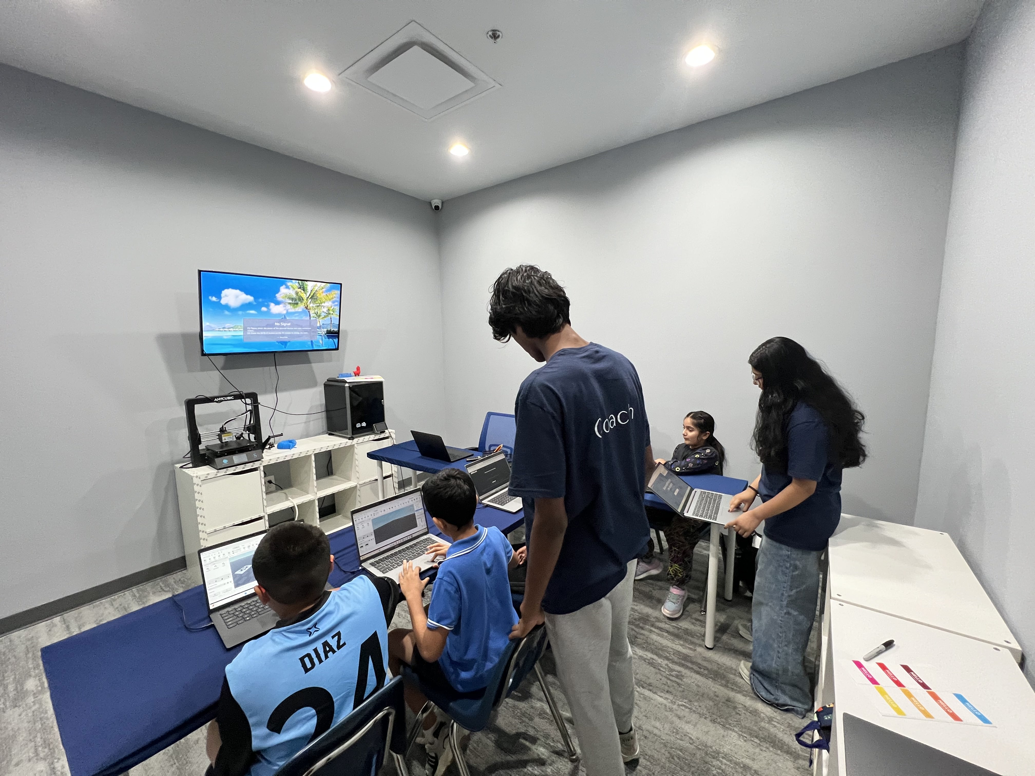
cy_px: 388
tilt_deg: -6.9
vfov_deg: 89.9
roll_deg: +1.7
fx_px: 389
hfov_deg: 106.2
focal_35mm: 13
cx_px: 518
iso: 320
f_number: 1.8
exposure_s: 1/60
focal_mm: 1.57
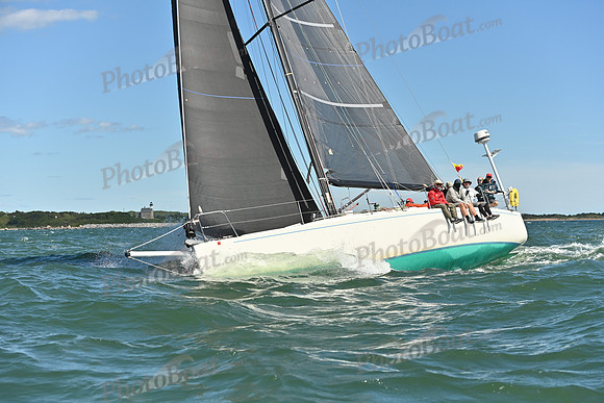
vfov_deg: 19.5
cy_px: 202
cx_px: 302
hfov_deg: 28.8
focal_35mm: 70
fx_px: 1175
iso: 320
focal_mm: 70
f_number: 4.5
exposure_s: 1/5000
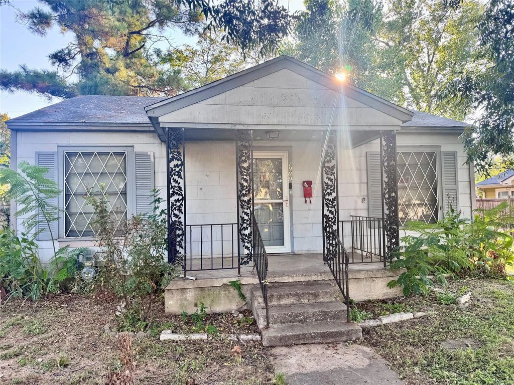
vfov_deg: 56.8
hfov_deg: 71.6
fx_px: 356
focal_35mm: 24
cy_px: 192
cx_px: 257
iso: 80
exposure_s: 1/297
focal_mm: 6.76
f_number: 1.78
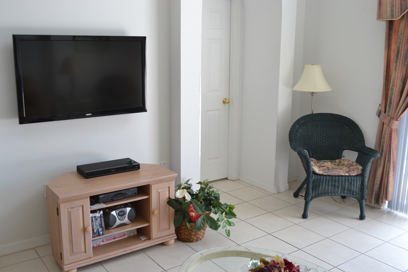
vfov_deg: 36.9
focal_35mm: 36
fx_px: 408
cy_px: 136
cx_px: 204
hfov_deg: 53.1
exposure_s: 1/100
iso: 400
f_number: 5
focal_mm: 24
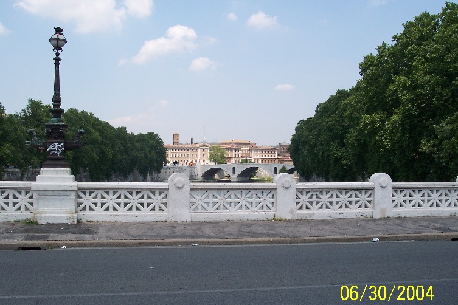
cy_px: 156
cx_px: 215
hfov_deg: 46.4
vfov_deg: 31.9
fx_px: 534
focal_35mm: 42
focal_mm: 8
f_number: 4.8
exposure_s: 1/700
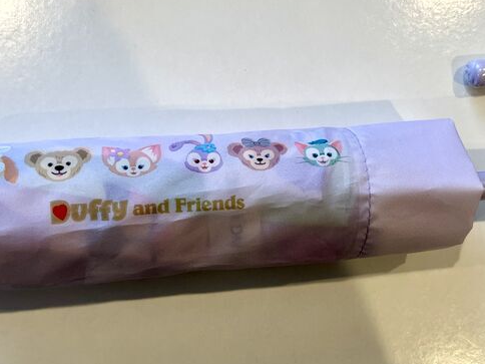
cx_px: 238
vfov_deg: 33.5
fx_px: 602
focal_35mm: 43
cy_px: 207
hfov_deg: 43.8
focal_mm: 5.7
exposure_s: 1/60
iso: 64
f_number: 1.5
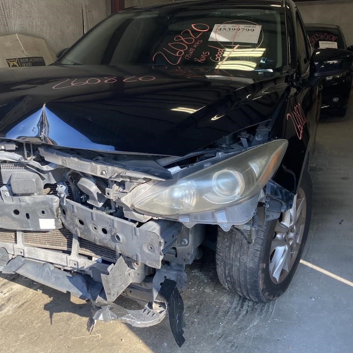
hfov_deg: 46.7
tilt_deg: -16.8
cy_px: 187
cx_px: 129
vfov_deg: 47.2
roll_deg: +0.3
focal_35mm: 35
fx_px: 404
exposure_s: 1/342
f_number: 1.8
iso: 32
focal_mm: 4.25
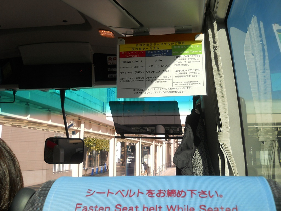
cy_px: 106
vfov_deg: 35.1
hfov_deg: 45.8
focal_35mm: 41
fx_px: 333
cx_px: 140
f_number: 5.5
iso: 80
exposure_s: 1/160
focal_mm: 6.72
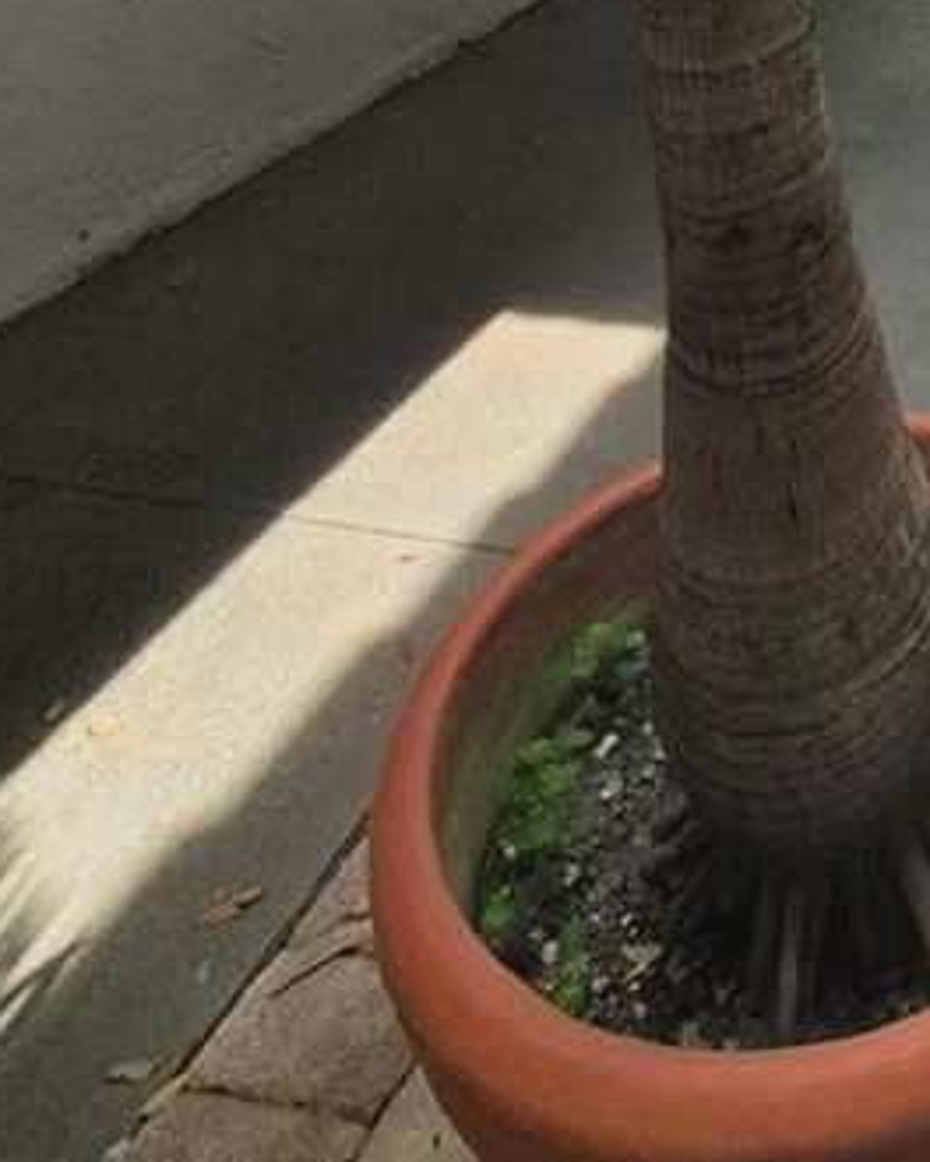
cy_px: -430
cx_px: 1106
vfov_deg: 31.5
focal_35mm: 41
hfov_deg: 31.0
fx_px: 1411
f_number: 2.2
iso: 50
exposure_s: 1/898
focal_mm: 1.74
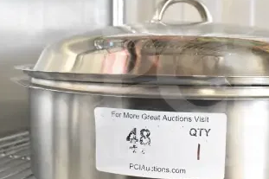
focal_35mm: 53
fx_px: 396
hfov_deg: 37.2
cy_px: 97
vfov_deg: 25.5
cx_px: 177
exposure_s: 1/125
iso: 6400
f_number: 5.6
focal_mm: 18
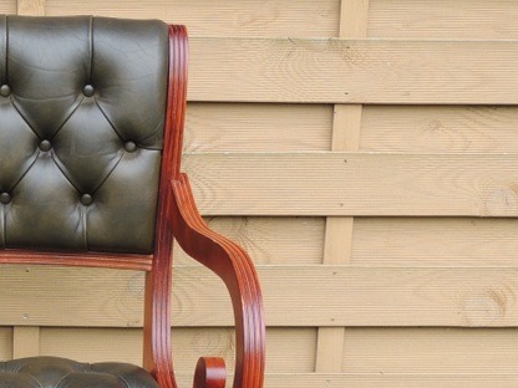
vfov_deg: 11.9
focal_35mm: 123
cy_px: 398
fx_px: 1841
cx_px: -20
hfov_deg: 15.7
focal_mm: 8.9
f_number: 3.6
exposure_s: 1/100
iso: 100
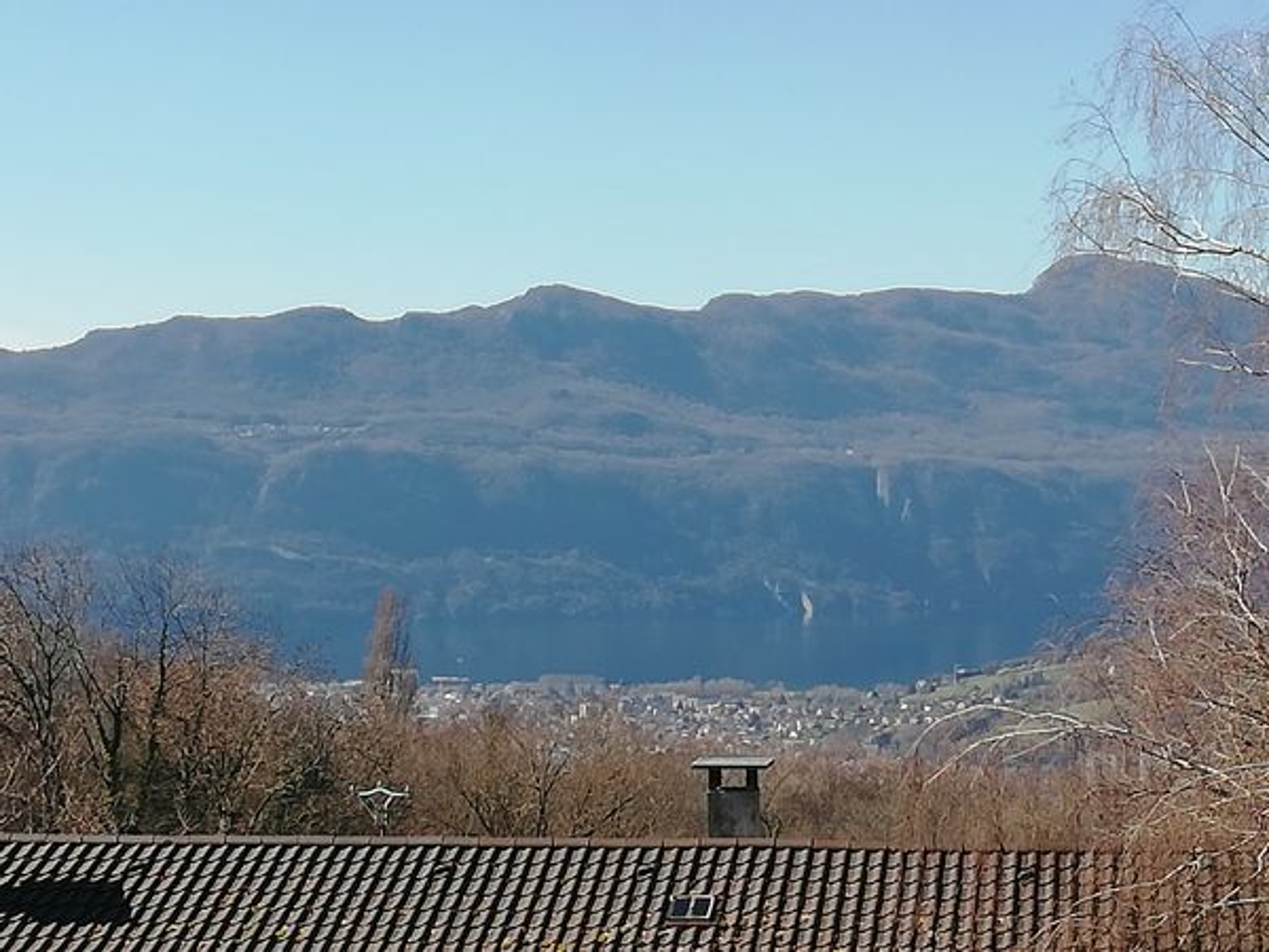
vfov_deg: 14.2
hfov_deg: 18.9
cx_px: 634
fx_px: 3813
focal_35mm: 104
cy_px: 476
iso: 50
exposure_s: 1/679
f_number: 2.2
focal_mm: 3.81
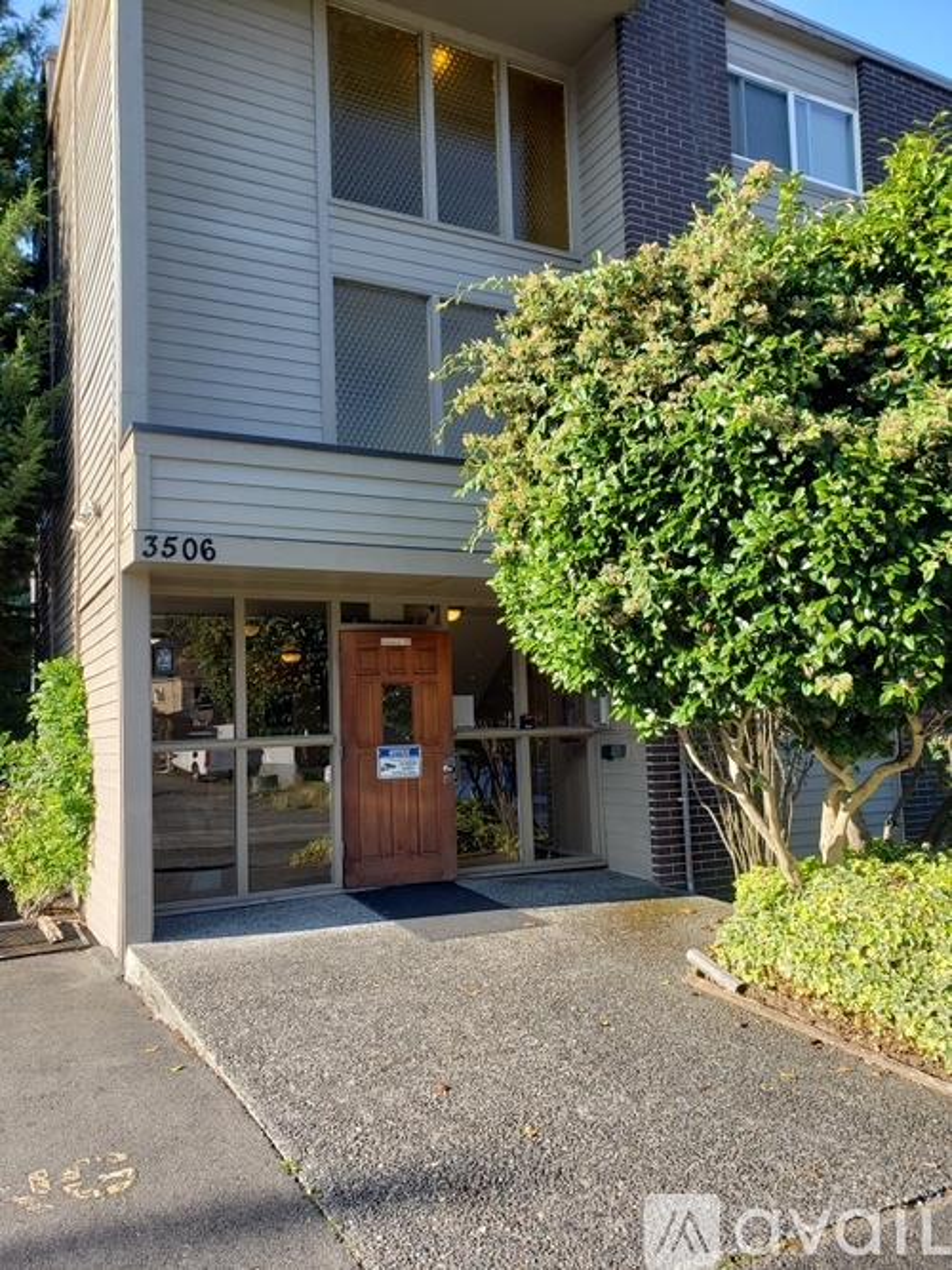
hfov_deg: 53.0
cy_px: 635
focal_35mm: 26
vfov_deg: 67.3
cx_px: 476
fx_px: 954
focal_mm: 4.3
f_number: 2.4
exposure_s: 1/325
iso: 50
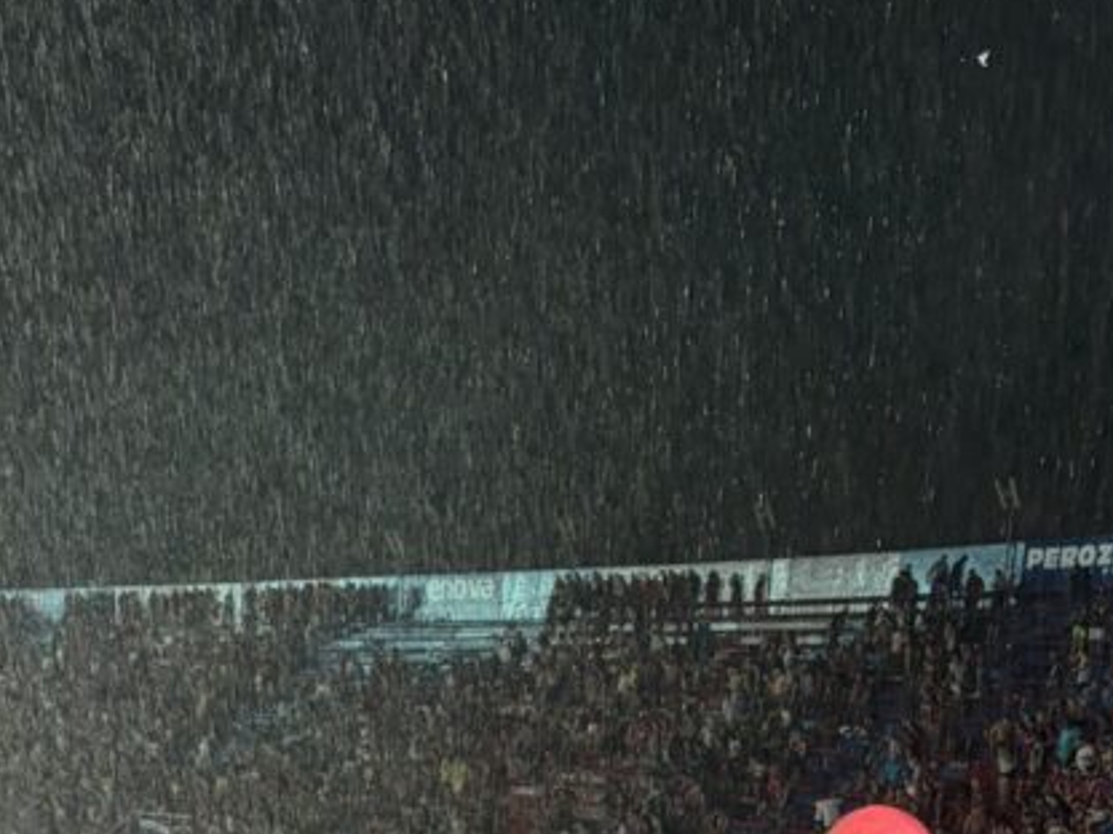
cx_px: 169
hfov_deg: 29.3
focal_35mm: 64
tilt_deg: -16.1
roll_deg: +0.6
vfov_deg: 19.2
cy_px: 1350
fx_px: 2058
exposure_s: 1/100
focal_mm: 5.96
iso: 100
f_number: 1.6
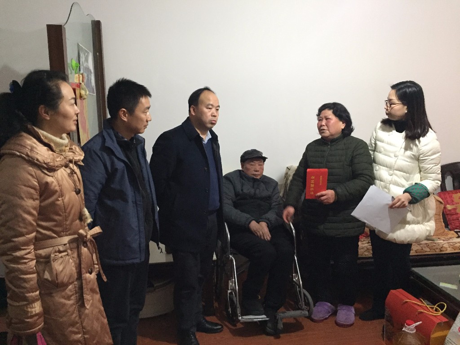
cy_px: 172
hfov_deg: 61.7
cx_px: 230
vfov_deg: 48.2
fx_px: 385
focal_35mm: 29
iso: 320
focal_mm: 4.15
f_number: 2.2
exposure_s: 1/17
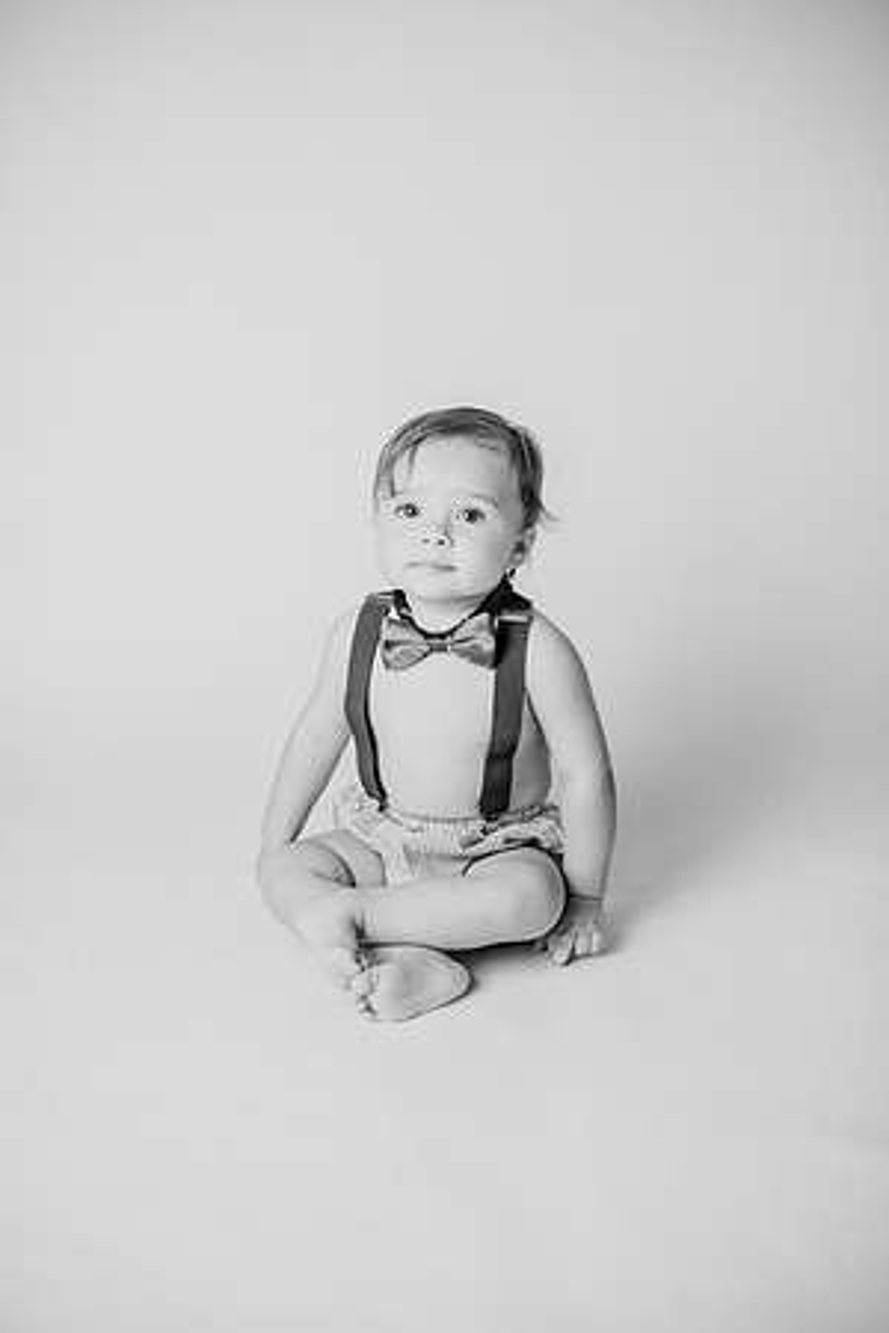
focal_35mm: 50
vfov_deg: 39.6
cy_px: 666
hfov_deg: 27.0
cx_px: 444
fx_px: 1852
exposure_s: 1/160
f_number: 2.2
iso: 100
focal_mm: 50
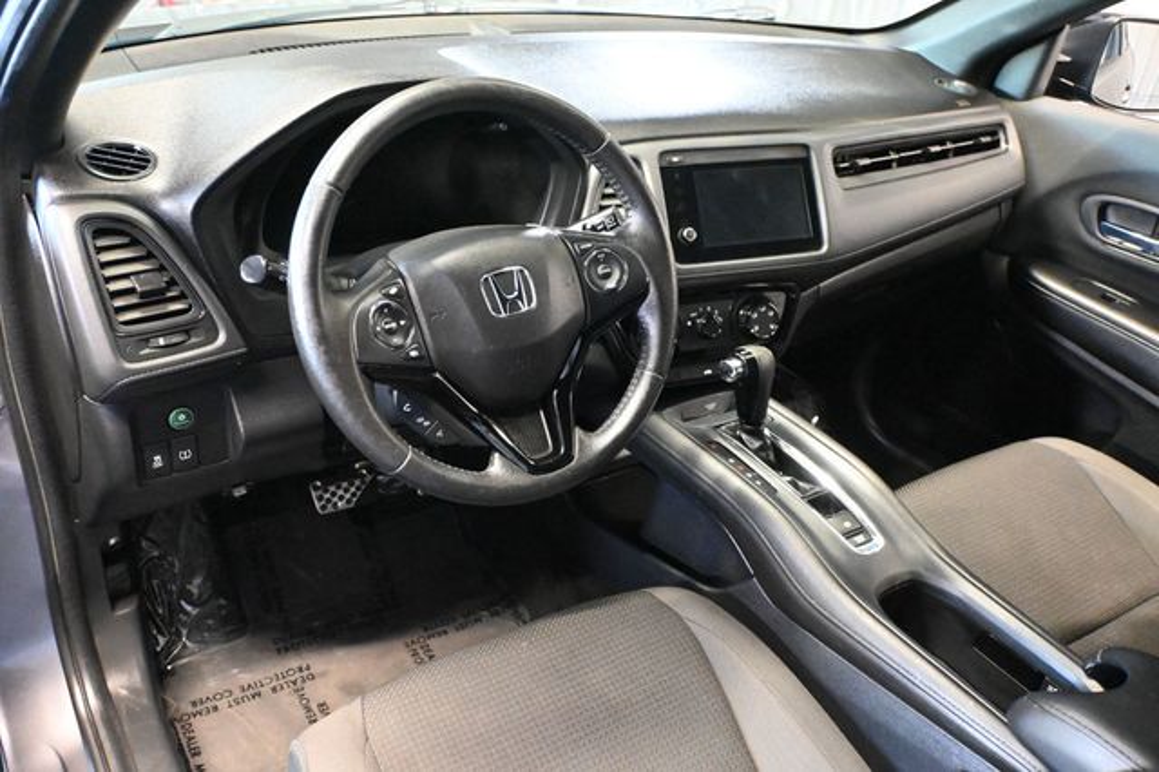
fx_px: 989
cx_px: 580
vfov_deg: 42.6
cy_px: 386
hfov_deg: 60.7
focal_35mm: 31
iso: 12800
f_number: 3.8
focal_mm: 20.5
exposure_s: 1/25
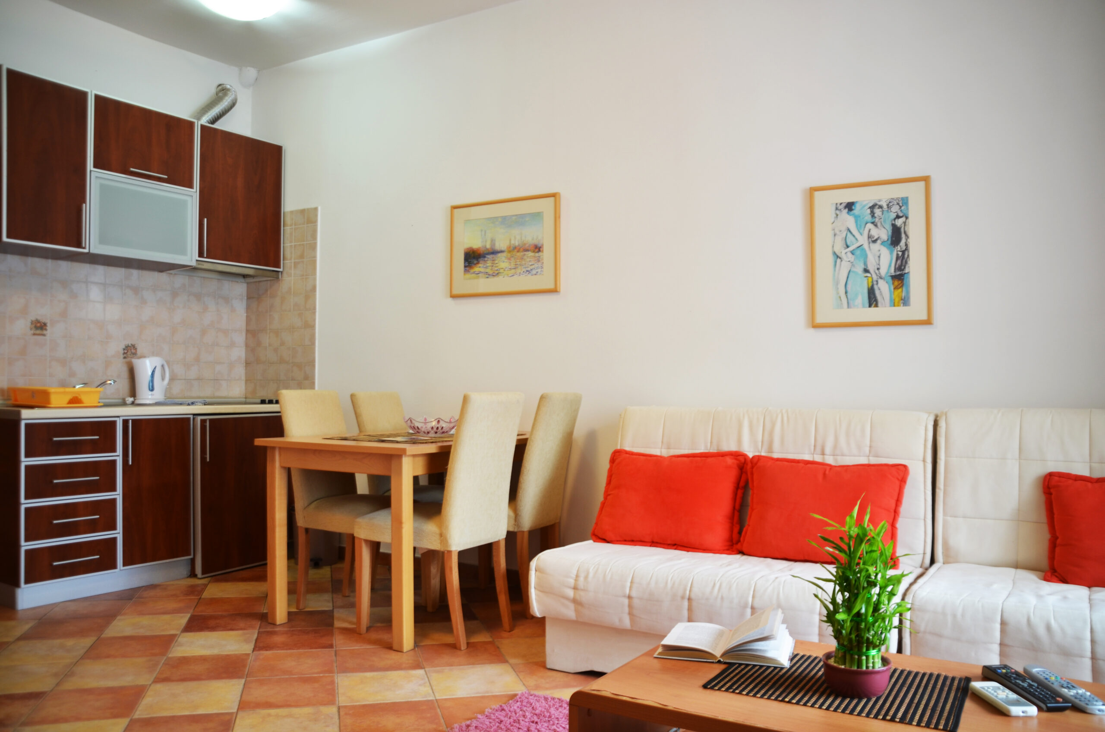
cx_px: 552
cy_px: 366
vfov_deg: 47.7
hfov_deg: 67.5
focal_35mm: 27
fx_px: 827
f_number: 3.5
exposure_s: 1/13
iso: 125
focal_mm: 18
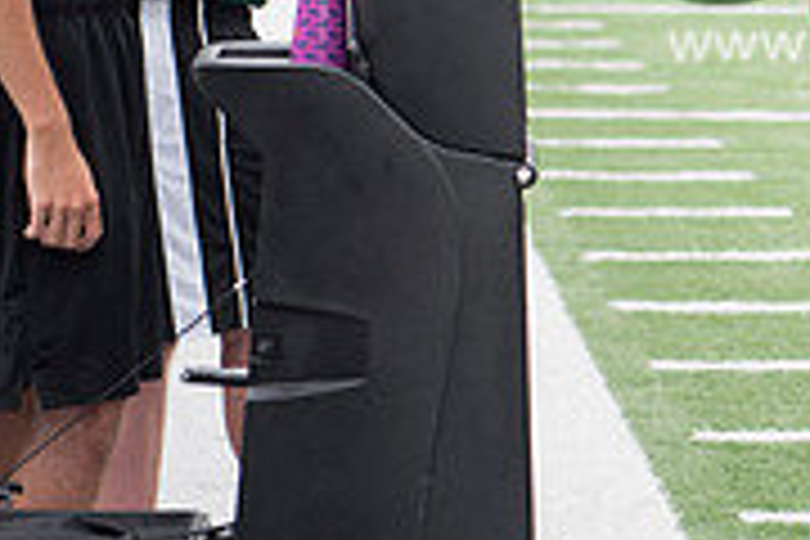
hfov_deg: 9.0
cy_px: -115
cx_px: 976
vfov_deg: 6.1
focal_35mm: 225
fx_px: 5062
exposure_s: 1/200
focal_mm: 70
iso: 400
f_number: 2.8
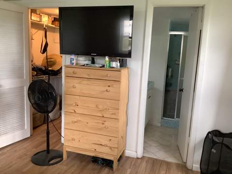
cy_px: 87
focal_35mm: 31
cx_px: 116
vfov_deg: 45.4
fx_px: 208
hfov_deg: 58.4
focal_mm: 3.3
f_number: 2.4
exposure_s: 1/60
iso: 200
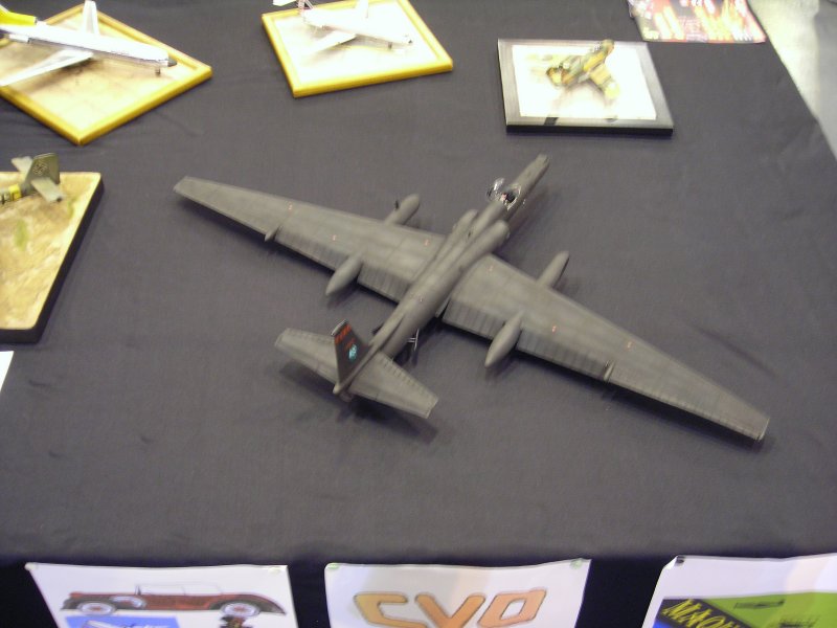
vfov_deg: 37.7
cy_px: 314
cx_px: 418
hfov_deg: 49.0
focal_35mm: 38
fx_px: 919
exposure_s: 1/4
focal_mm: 6.3
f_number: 3.2
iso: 173
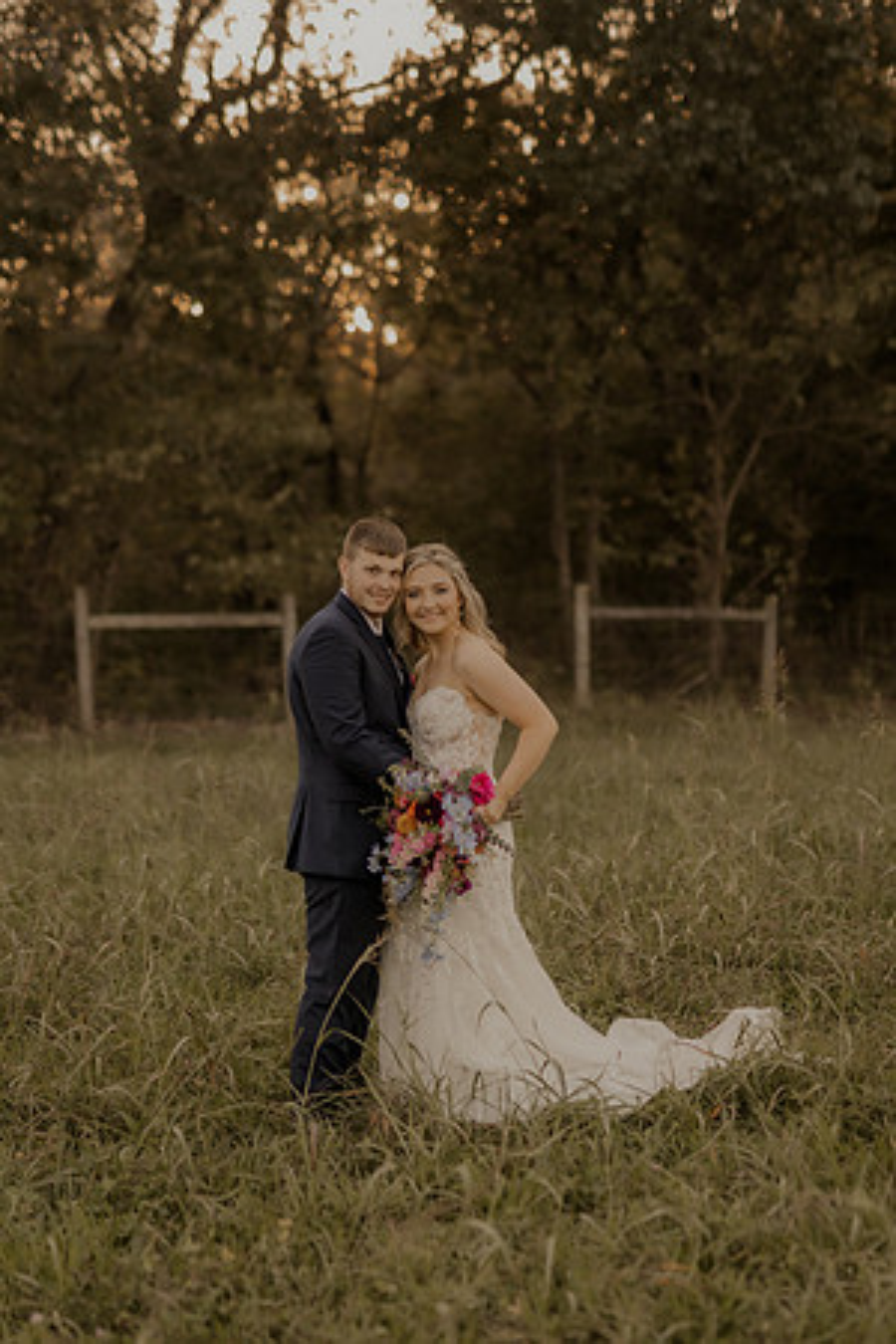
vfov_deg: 27.0
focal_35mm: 75
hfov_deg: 18.2
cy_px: 672
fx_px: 2800
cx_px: 448
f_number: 1.8
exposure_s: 1/1250
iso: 400
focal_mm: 50
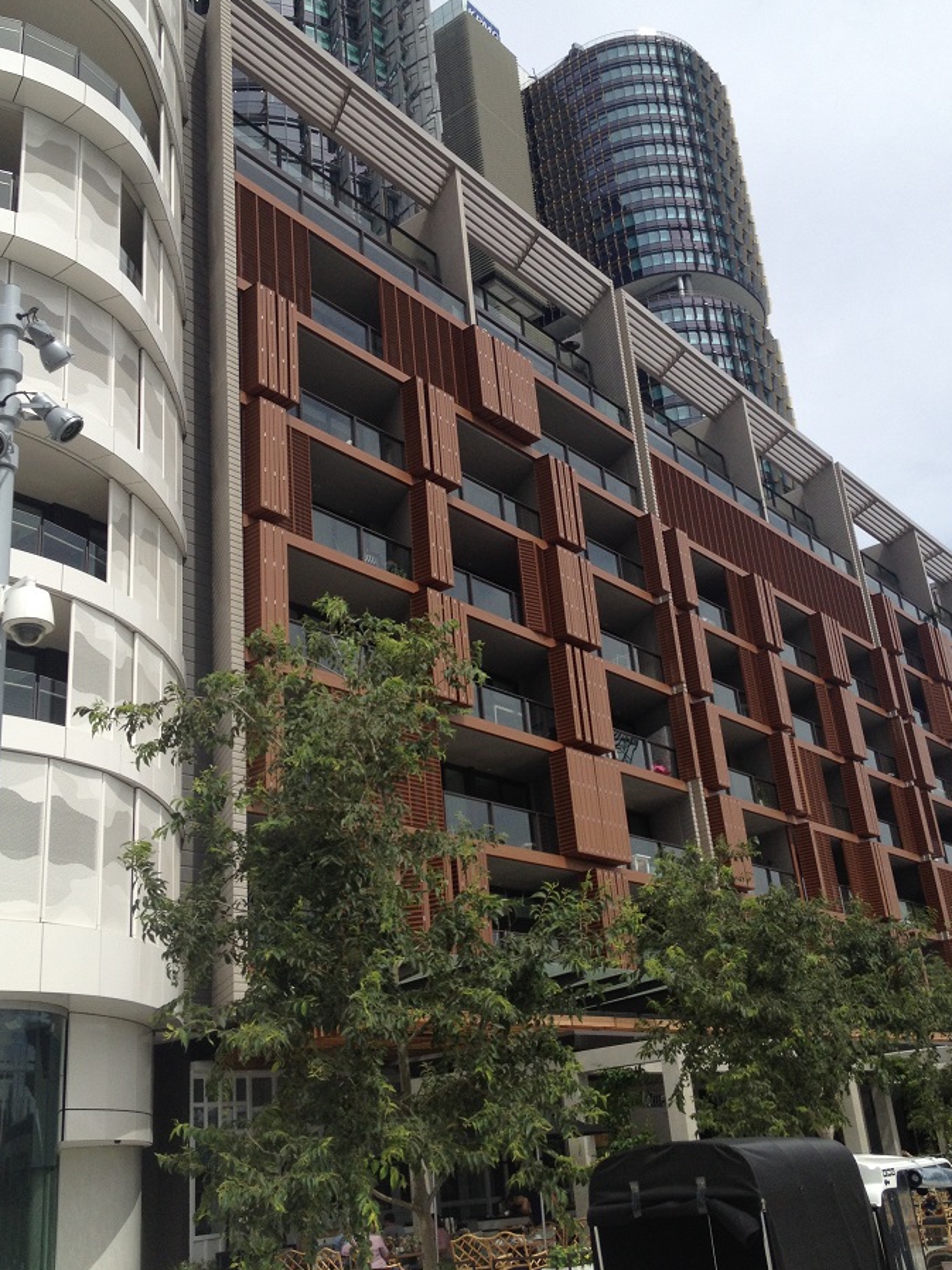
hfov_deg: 36.8
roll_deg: +6.6
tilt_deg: +27.3
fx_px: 1430
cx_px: 505
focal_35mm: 39
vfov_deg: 47.8
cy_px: 579
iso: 50
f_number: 2.4
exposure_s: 1/2404
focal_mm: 4.28
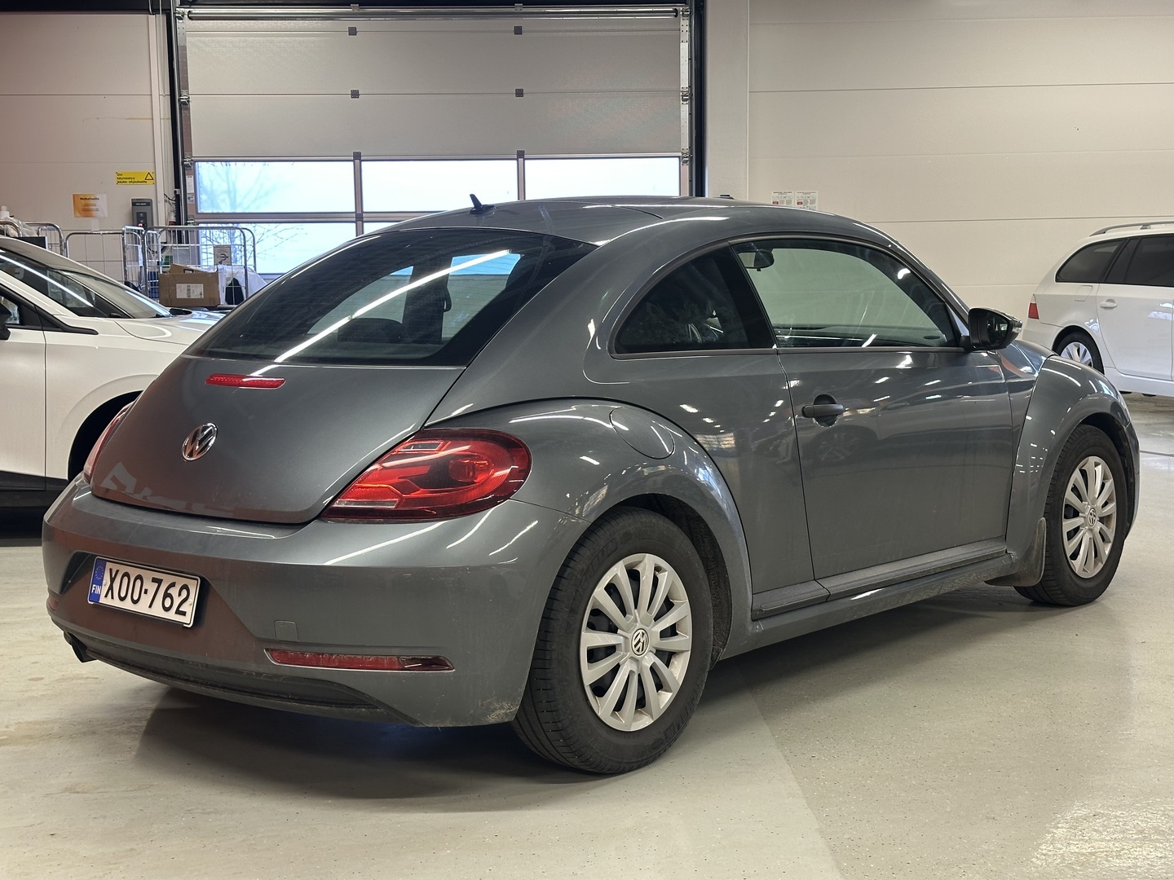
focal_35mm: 48
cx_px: 587
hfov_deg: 39.7
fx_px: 1628
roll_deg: +0.7
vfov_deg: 30.3
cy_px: 440
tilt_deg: -6.1
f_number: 1.78
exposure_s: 1/50
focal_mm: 6.86
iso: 125
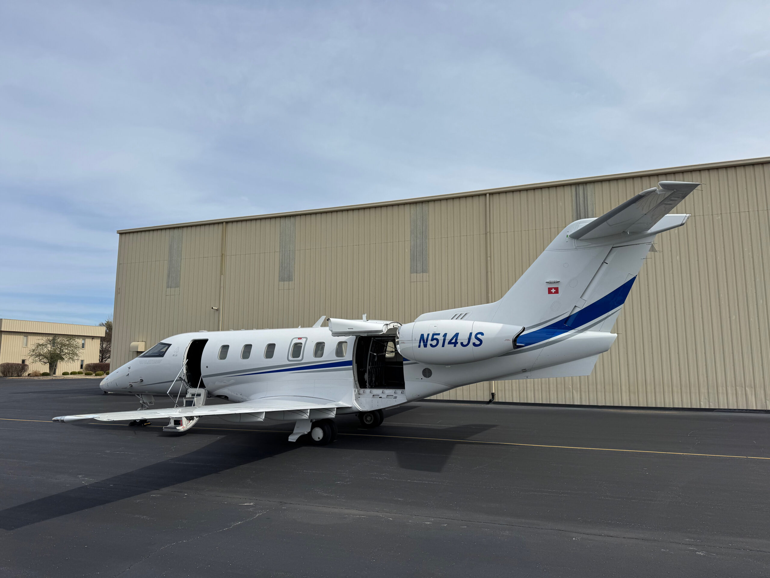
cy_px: 289
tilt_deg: +8.3
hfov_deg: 71.6
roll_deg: +0.1
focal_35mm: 24
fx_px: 534
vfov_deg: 56.8
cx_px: 385
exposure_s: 1/7092
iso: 80
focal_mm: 6.76
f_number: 1.78
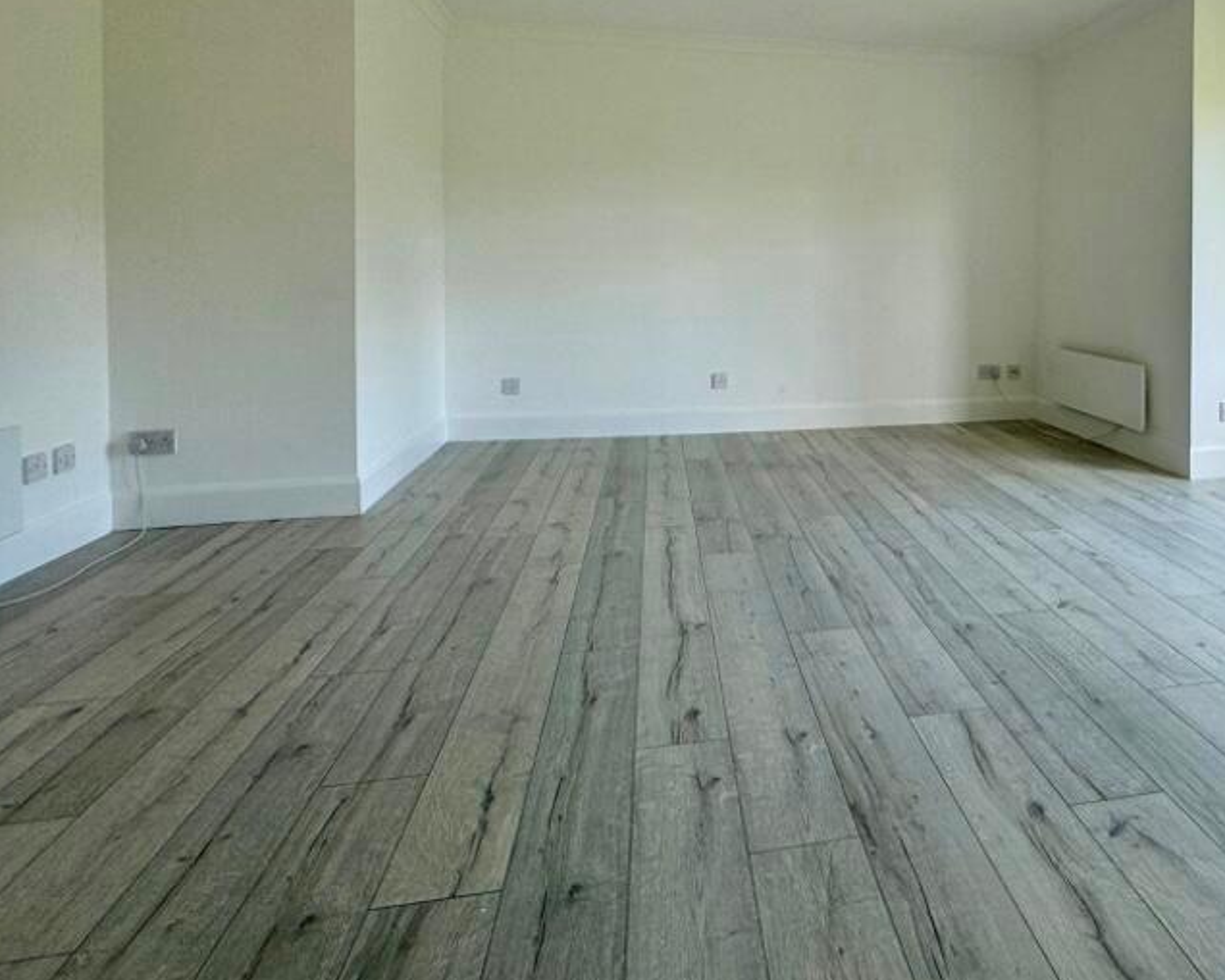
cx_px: 815
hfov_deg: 72.8
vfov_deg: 60.7
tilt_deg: -0.7
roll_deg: +0.3
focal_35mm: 22
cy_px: 285
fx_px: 798
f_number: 2.2
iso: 80
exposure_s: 1/167
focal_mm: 2.22
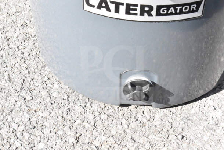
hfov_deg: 24.6
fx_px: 513
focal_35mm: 82
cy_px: 75
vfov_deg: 16.6
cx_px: 112
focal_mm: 55
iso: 6400
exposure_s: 1/1000
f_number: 16
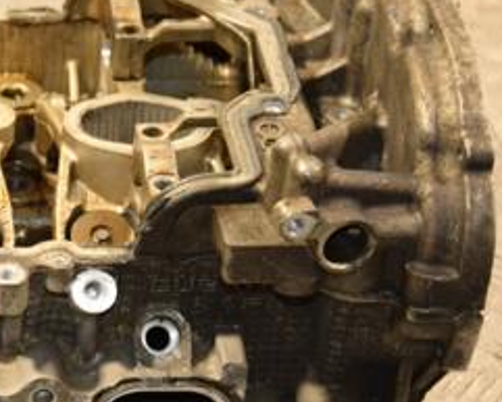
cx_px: -29
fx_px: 2185
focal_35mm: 147
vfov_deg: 10.5
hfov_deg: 12.9
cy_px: 225
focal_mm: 42
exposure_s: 1/100
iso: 800
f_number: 4.8
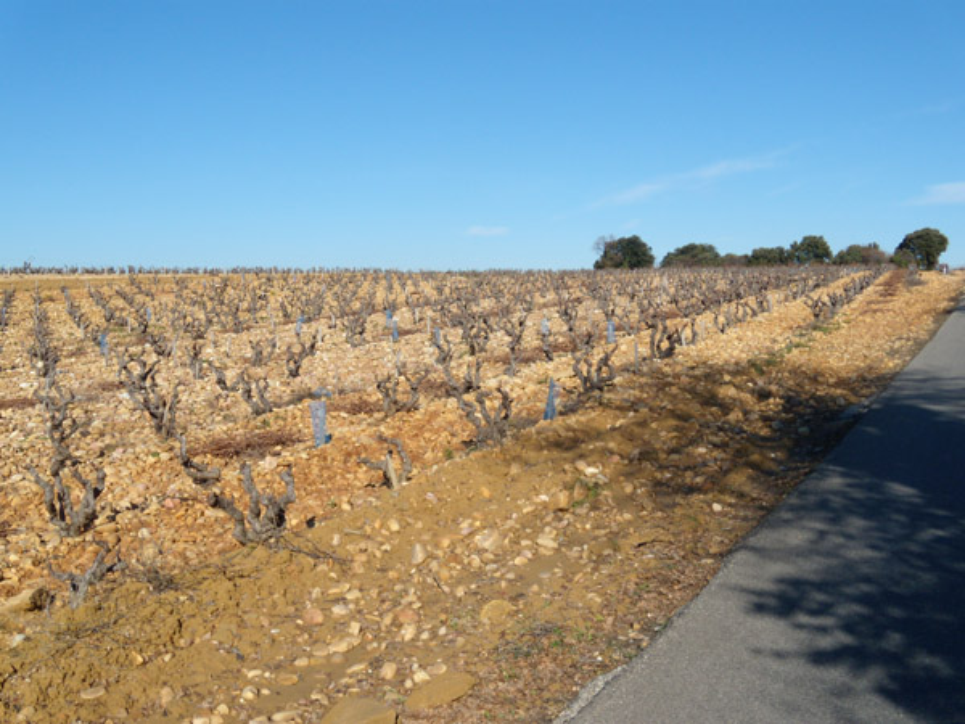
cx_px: 482
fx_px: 1004
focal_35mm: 36
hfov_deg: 51.4
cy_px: 362
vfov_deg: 39.7
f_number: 8.5
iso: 80
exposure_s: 1/200
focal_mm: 6.4
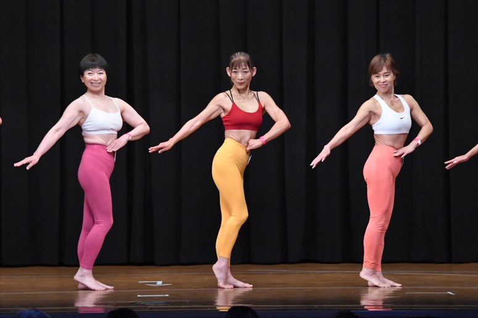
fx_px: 2880
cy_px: 159
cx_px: 239
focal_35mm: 217
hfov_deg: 9.5
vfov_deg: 6.3
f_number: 5.6
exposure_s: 1/400
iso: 6400
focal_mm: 145
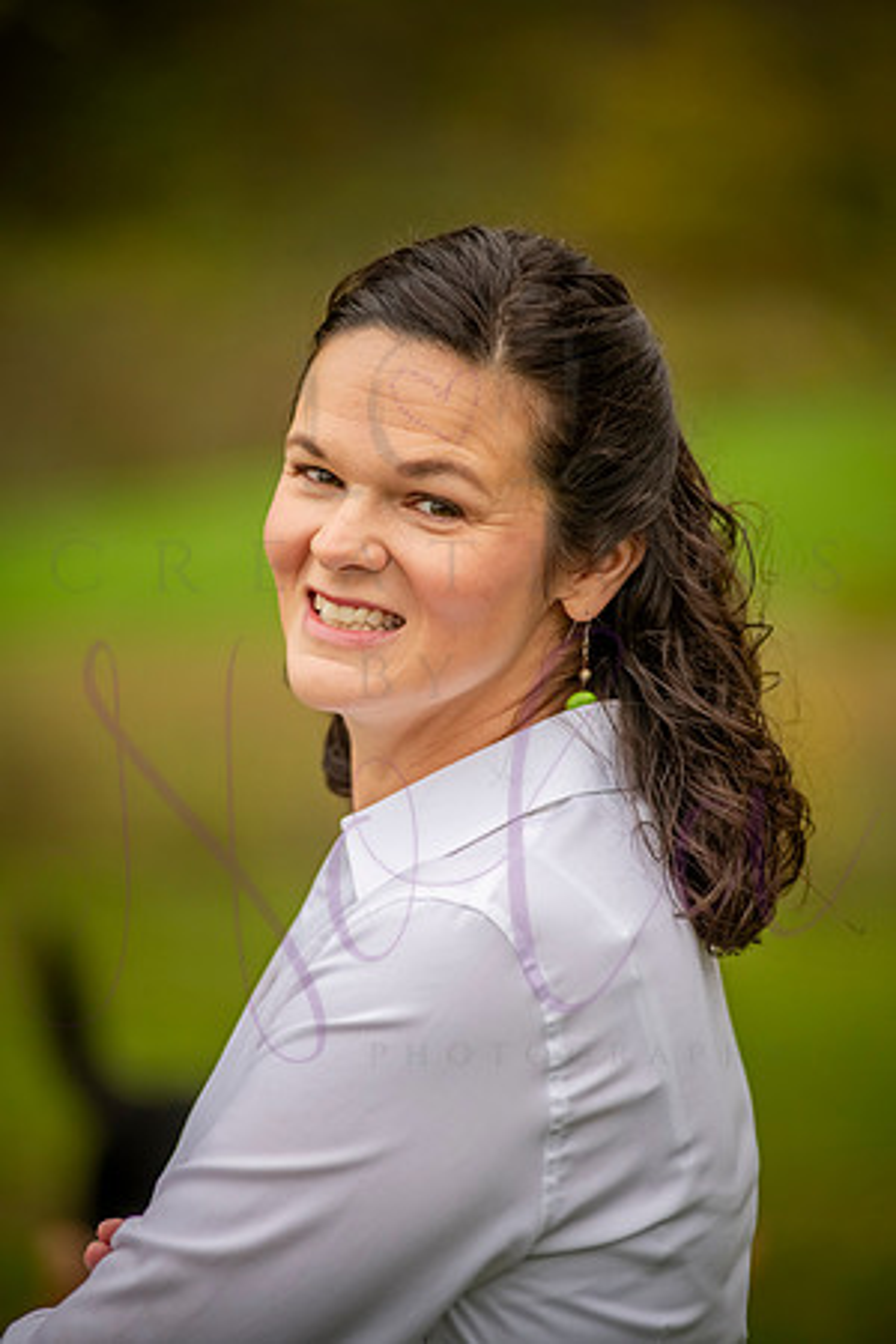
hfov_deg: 9.5
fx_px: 5413
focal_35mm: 145
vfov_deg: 14.2
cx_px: 448
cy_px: 672
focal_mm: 145
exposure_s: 1/1600
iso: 1000
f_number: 4
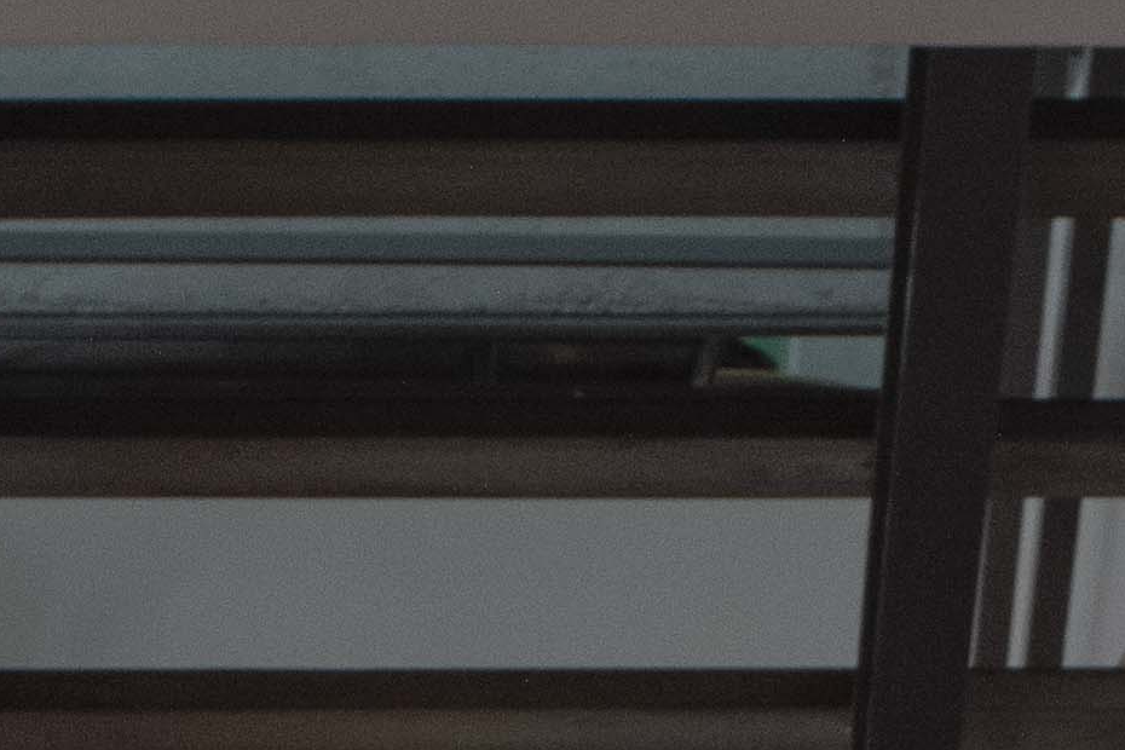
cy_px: 1893
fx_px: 6656
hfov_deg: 9.7
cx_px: 480
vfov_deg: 6.1
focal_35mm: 213
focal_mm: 22
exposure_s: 1/5
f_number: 7.1
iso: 500
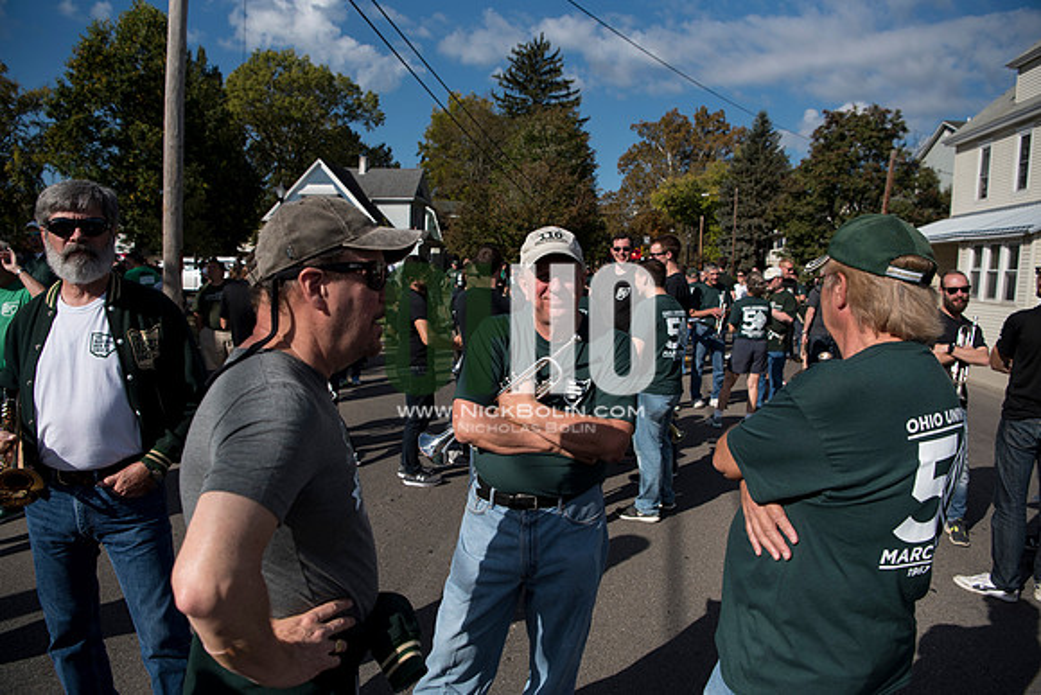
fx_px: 694
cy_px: 348
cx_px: 520
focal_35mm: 24
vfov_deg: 53.2
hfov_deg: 73.7
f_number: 4.5
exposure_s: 1/3200
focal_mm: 24
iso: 250
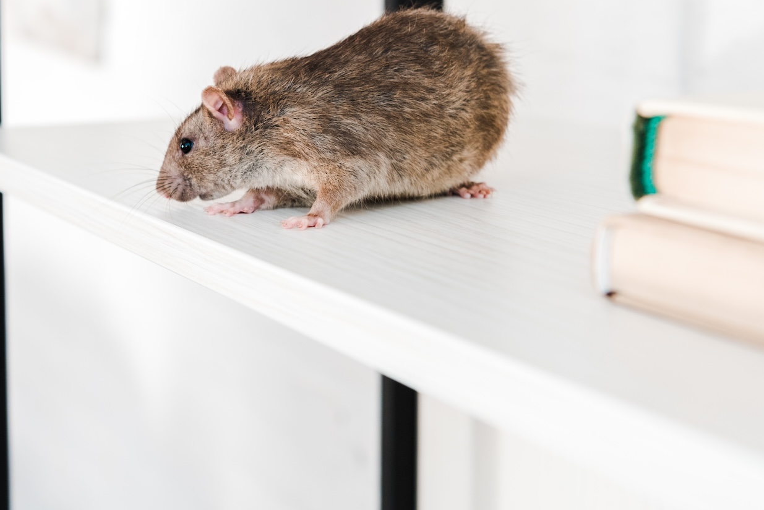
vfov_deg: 16.8
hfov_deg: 24.7
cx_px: 158
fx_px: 1719
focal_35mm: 81
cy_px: 146
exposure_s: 1/160
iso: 640
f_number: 4.5
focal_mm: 50
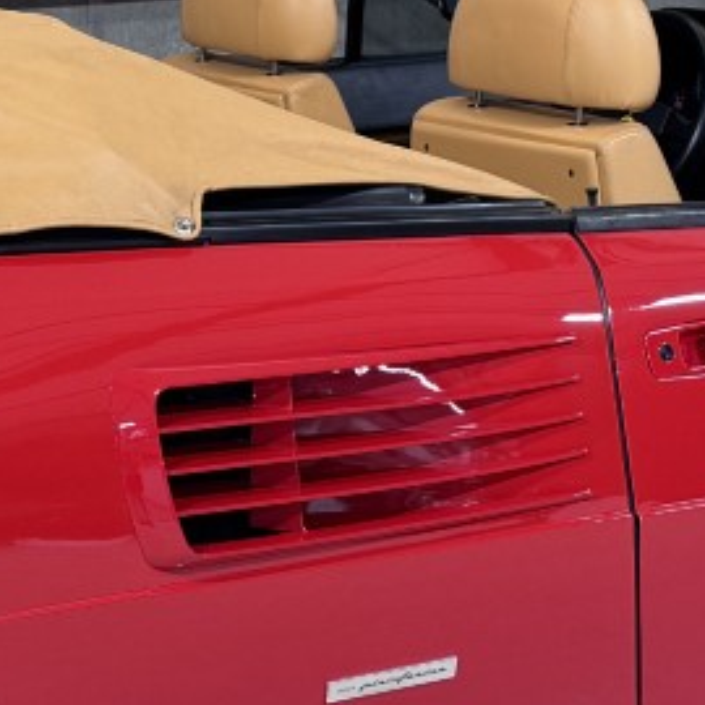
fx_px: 2604
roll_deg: +0.5
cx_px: 154
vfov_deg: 15.4
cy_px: 279
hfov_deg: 15.3
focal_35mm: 113
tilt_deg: -11.9
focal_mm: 6.76
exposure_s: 1/60
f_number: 1.78
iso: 125
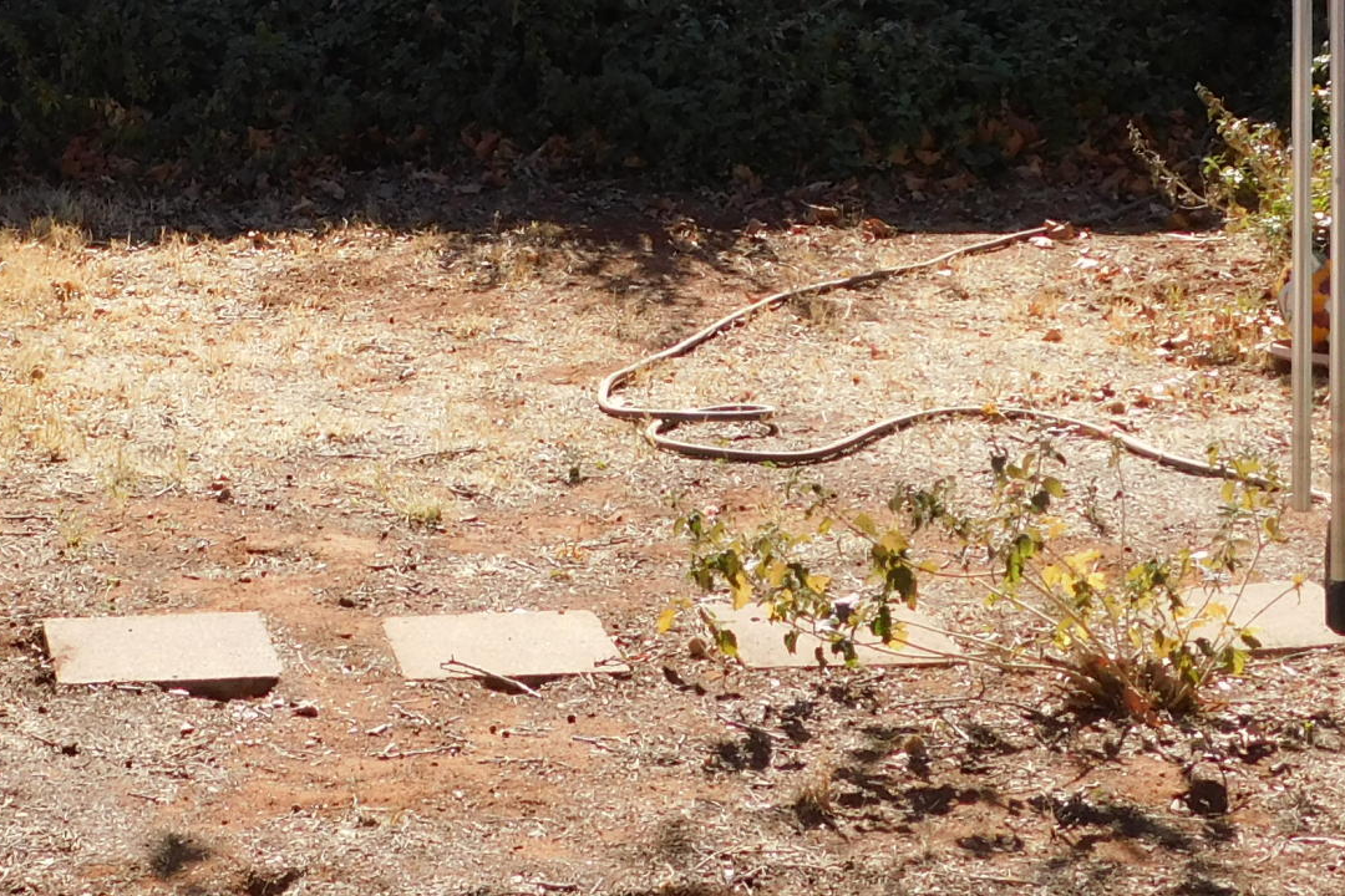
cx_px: 237
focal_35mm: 104
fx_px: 3885
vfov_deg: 12.9
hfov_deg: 19.4
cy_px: -93
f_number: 3.5
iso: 125
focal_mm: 6.3
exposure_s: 1/640
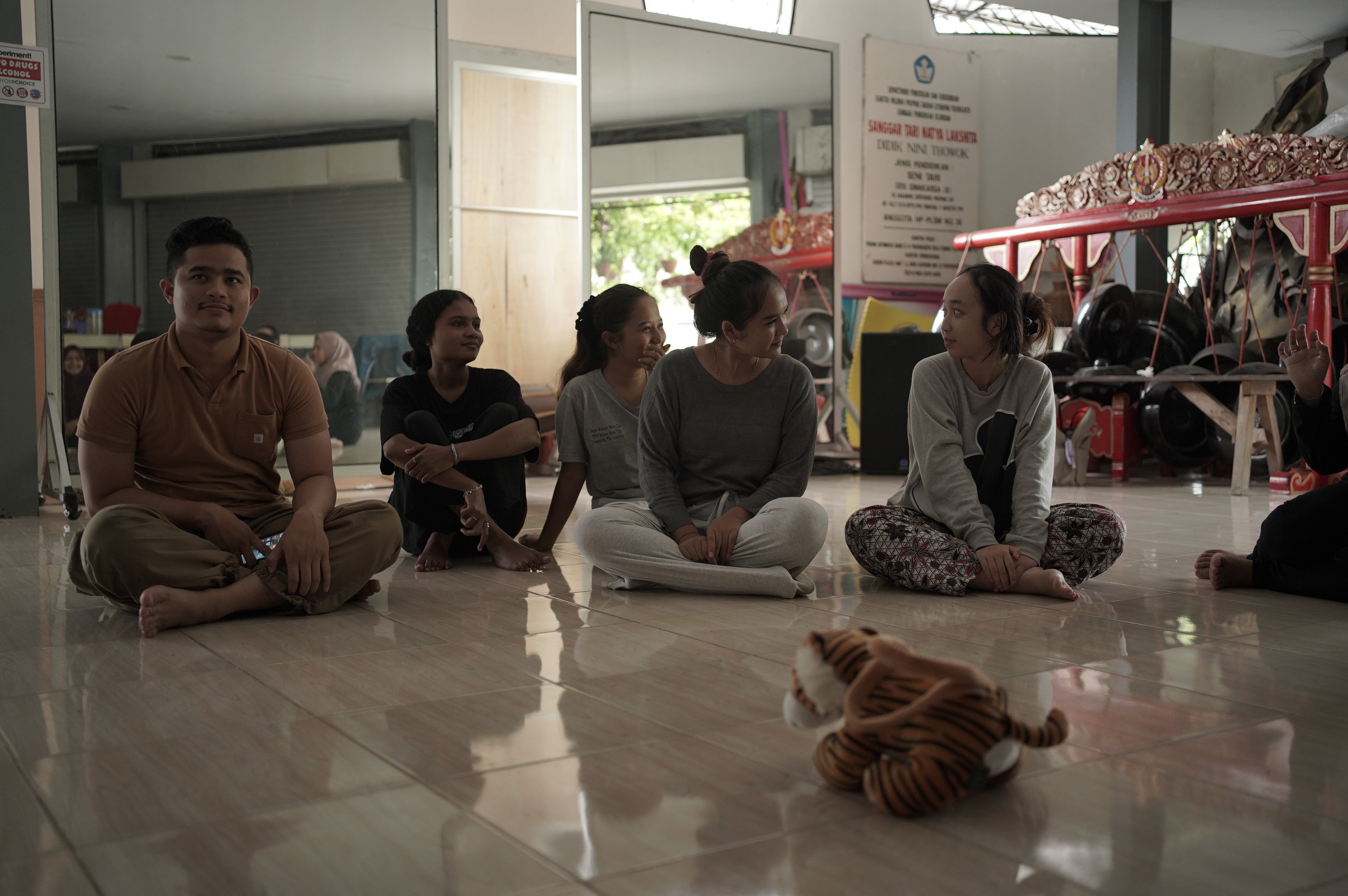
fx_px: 1309
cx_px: 674
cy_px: 448
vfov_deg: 37.8
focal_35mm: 35
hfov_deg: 54.5
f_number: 2.2
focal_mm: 35
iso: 1000
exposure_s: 1/200
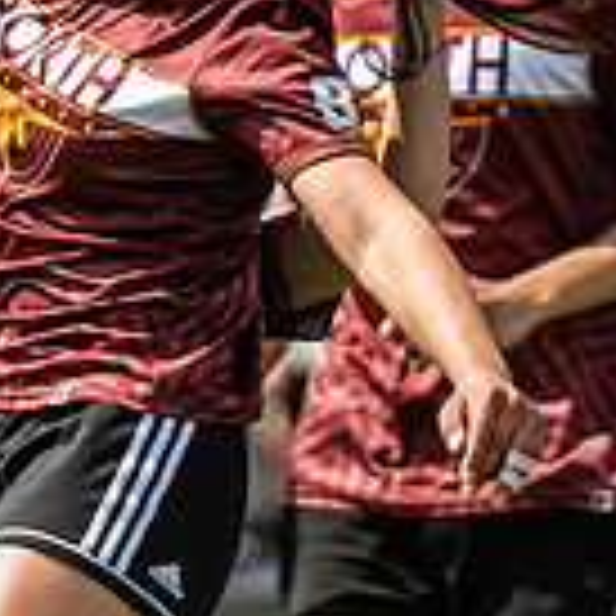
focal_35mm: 1523
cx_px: 259
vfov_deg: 1.2
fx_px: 30663
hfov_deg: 1.2
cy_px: -308
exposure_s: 1/1600
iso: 140
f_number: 2.8
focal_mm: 200
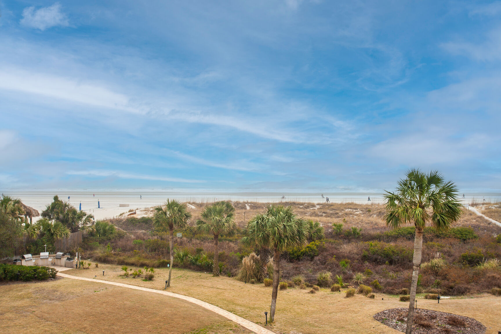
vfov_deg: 37.9
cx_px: 250
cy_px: 167
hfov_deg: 54.4
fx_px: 487
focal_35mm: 35
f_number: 10
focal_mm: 35
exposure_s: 1/250
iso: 400
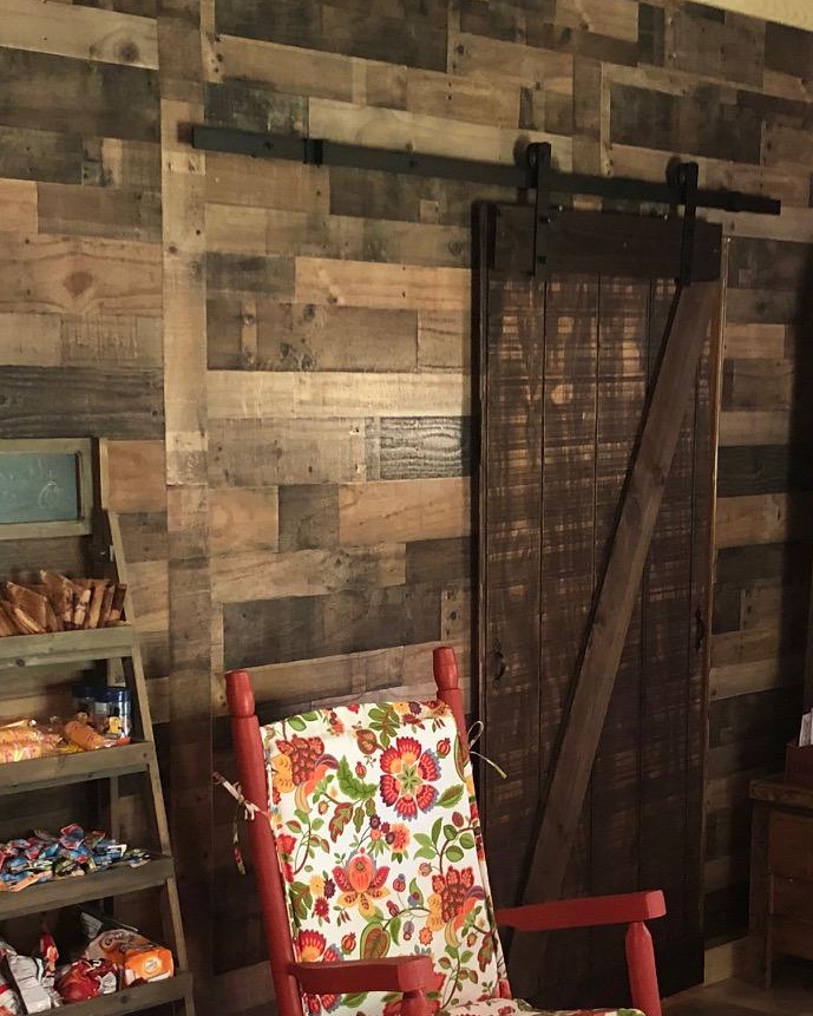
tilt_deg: -10.3
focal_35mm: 64
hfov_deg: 23.6
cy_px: 700
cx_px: 595
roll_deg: -0.7
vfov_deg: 29.3
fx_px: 1925
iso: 100
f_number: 1.8
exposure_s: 1/13
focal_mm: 3.99
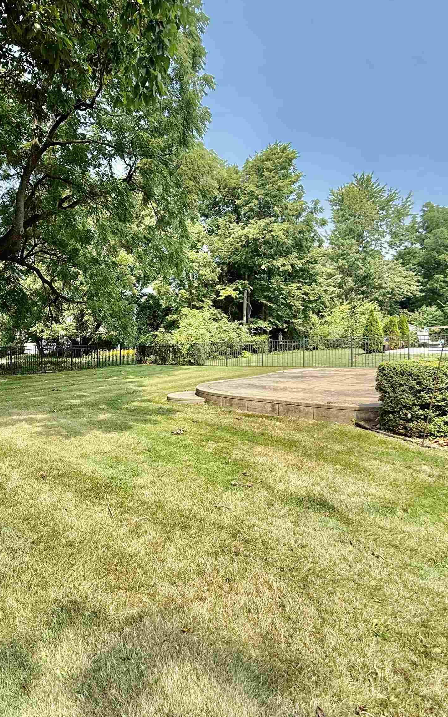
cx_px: 112
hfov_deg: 56.7
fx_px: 391
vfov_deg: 85.1
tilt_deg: -0.9
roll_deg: +0.6
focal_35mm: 20
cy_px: 356
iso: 50
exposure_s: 1/607
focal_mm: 2.22
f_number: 2.2
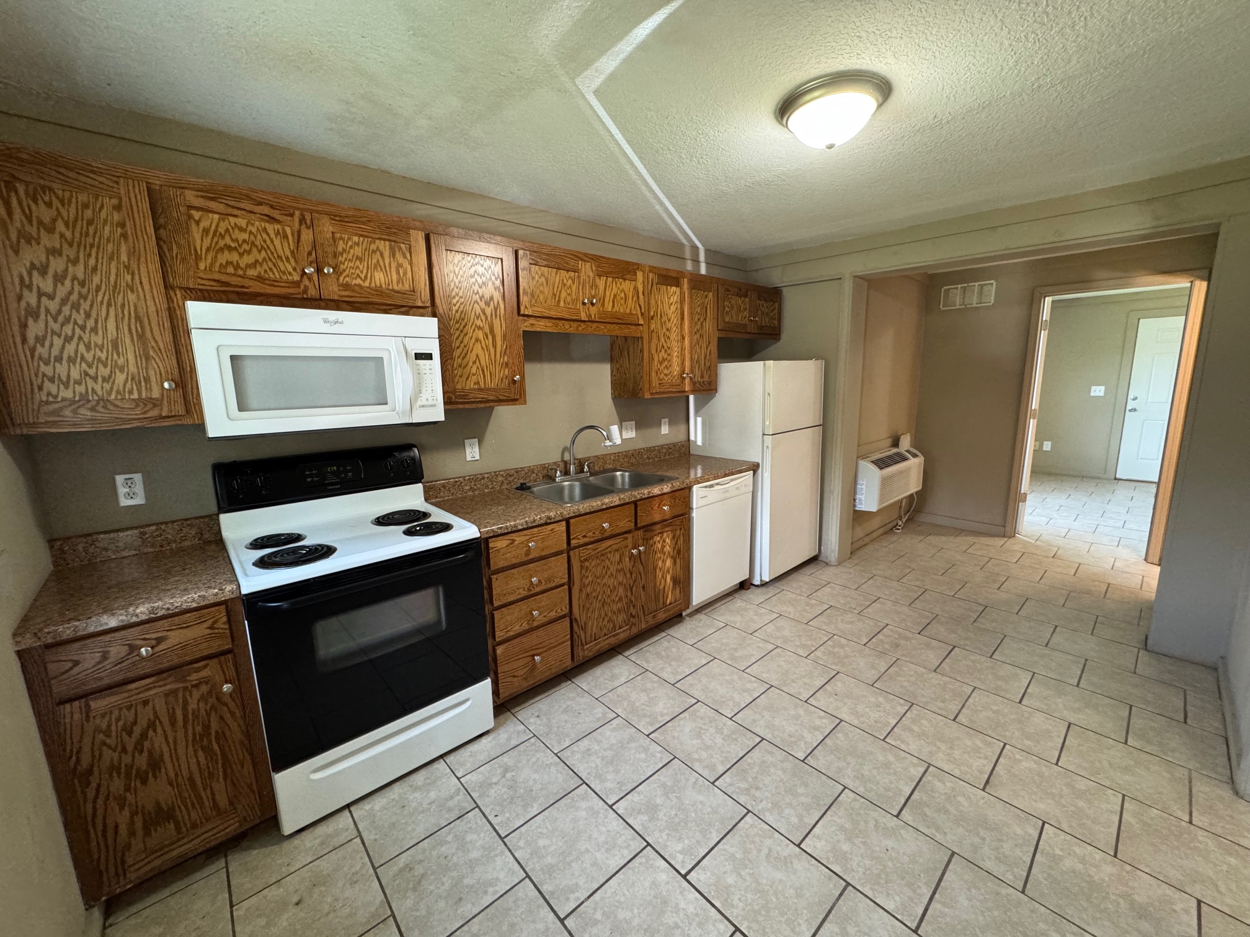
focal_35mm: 14
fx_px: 506
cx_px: 625
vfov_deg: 85.7
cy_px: 468
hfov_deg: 102.1
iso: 400
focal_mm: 2.22
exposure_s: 1/60
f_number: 2.2
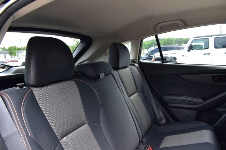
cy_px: 75
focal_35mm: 27
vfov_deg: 47.9
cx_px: 113
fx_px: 169
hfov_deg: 67.4
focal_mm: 18
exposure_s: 1/40
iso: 400
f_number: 7.1
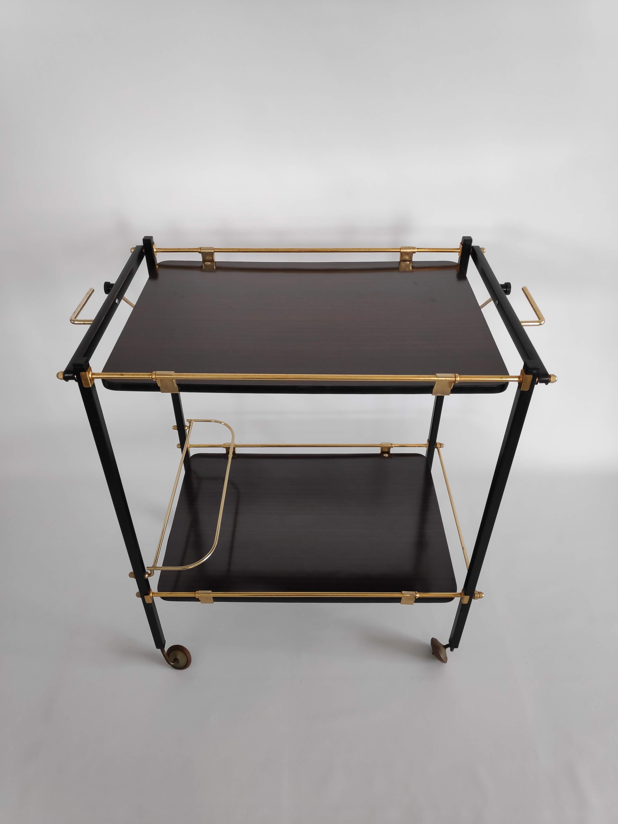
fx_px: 476
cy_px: 412
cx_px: 309
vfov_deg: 81.7
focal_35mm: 20
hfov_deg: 66.0
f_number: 1.9
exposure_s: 1/50
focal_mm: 3.94
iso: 506
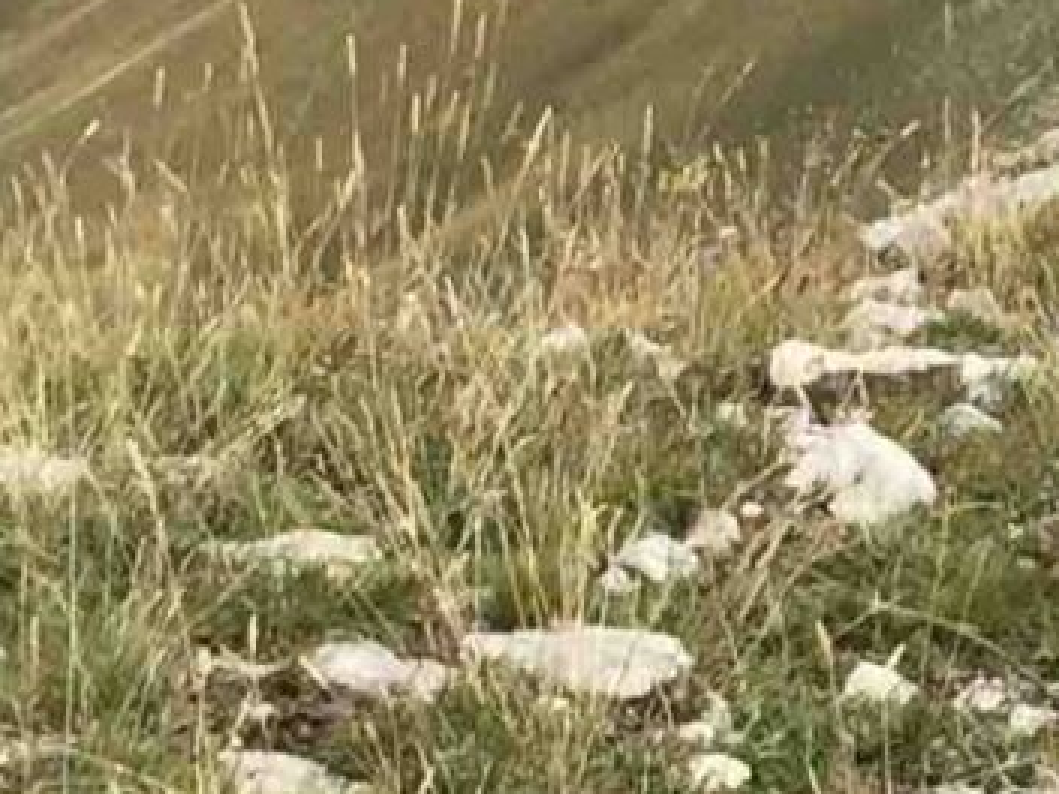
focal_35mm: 211
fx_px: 6455
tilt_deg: -13.4
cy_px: -635
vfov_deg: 6.9
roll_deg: +0.5
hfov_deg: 8.4
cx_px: 2738
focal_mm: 4.15
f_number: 2.2
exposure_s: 1/2825
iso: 32
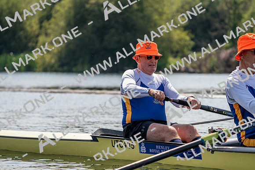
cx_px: 128
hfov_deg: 10.3
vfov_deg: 6.9
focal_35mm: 200
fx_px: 1417
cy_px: 85
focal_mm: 200
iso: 160
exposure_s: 1/1600
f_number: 5.6
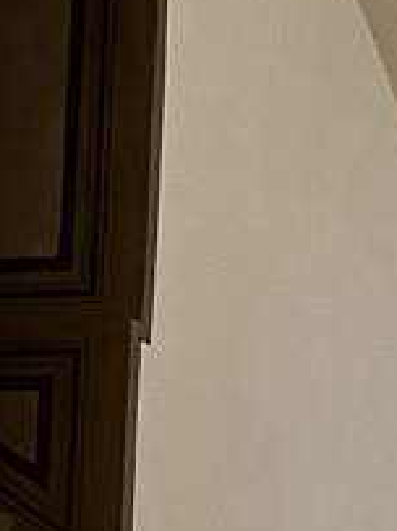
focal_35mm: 205
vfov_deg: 9.2
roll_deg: -0.7
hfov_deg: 6.6
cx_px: 1147
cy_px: 965
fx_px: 3138
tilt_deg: +6.3
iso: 80
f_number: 1.5
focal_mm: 5.7
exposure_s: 1/50
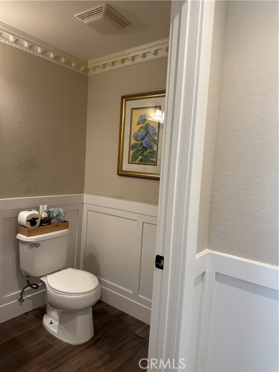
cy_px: 186
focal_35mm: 24
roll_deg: -2.7
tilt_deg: -3.8
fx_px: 258
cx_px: 140
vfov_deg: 71.6
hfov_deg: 56.8
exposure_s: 1/60
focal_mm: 6.76
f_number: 1.78
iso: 125
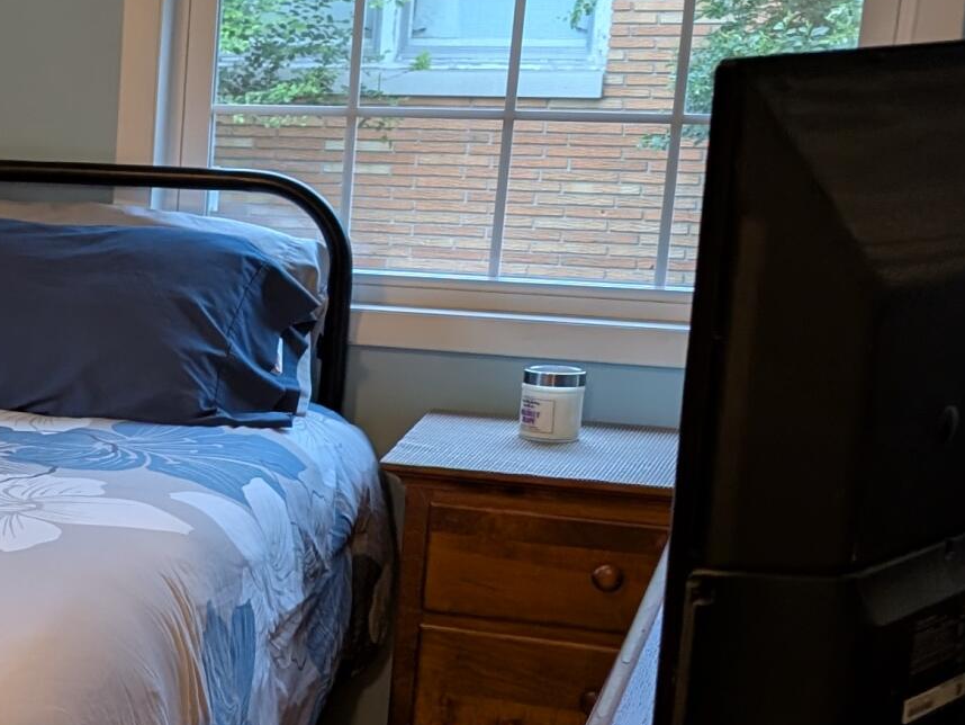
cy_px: 481
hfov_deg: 18.9
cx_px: -679
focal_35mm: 84
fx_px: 2342
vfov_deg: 17.5
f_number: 1.68
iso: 304
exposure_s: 1/24
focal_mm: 6.9
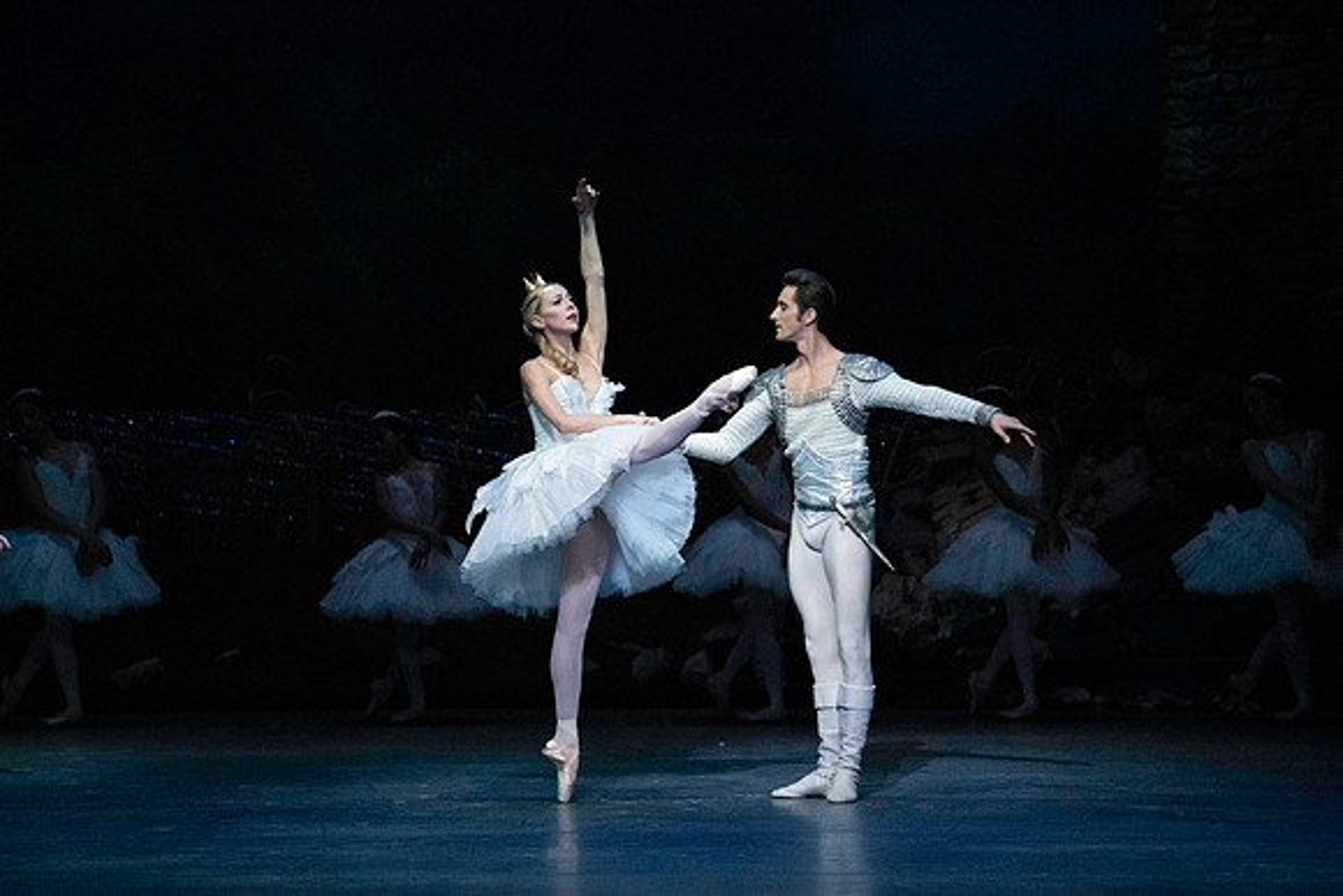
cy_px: 448
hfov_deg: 10.3
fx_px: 7463
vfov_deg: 6.9
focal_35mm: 200
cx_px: 672
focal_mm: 200
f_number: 5
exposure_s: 1/400
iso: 25600
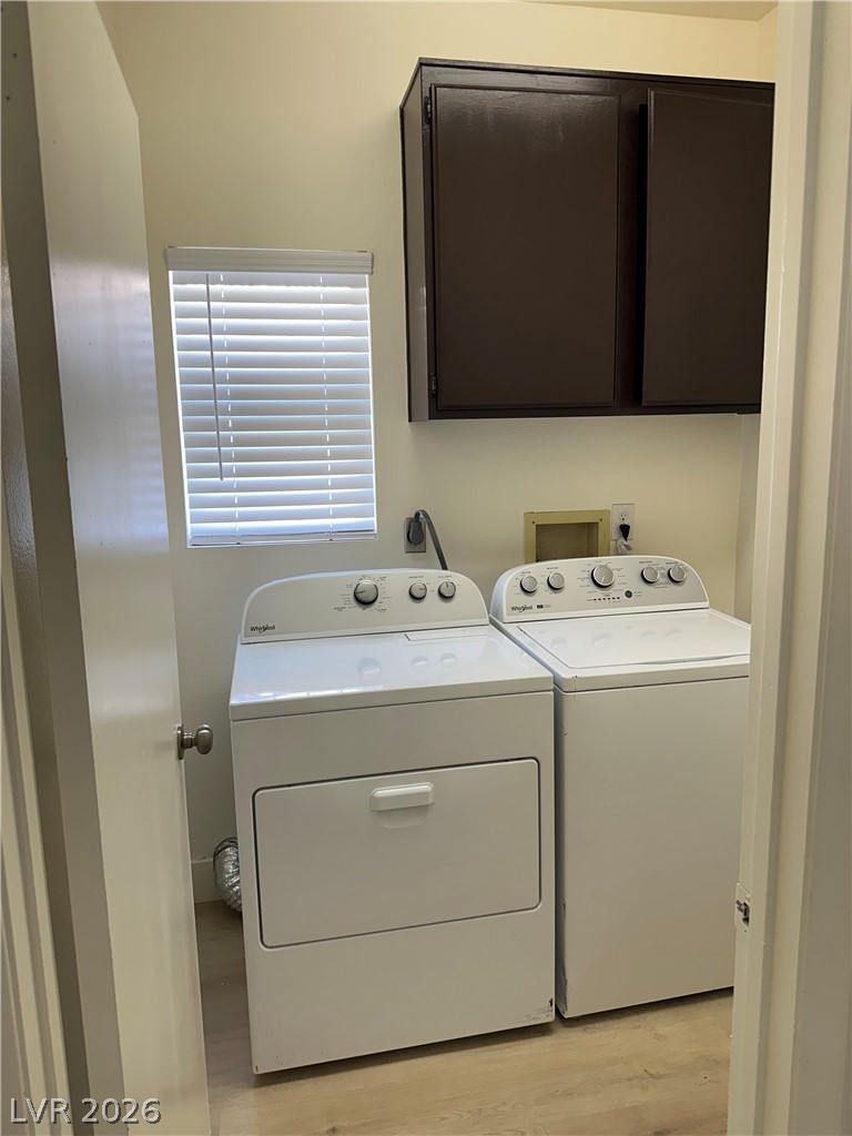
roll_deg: +1.1
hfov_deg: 56.8
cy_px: 568
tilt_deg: -7.8
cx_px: 426
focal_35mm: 24
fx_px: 788
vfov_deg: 71.6
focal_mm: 6.86
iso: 100
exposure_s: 1/120
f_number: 1.78
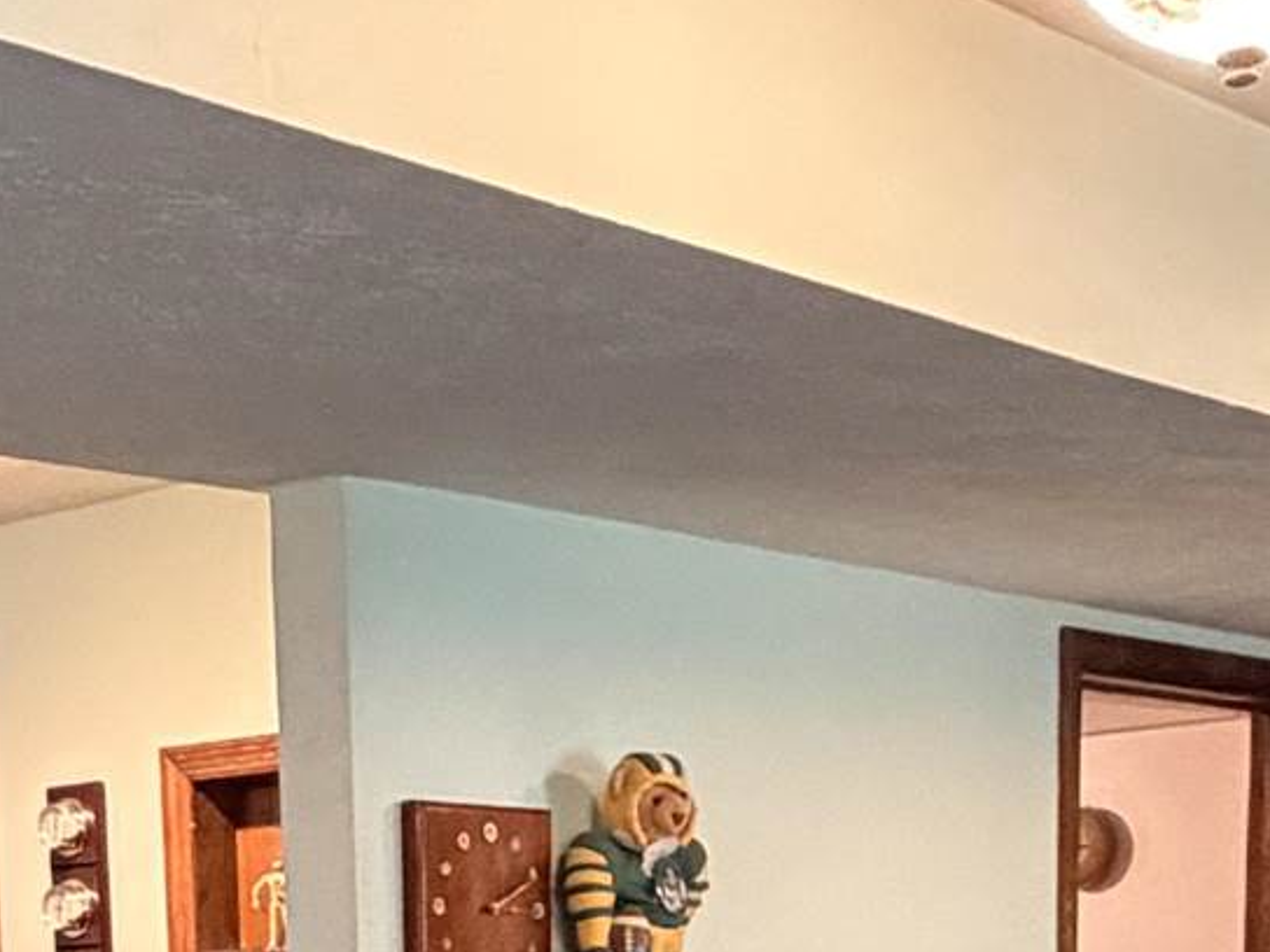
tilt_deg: -12.1
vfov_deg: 16.2
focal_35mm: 79
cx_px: 467
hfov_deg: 24.6
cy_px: 1629
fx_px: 2898
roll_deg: +0.9
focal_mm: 2.22
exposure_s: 1/60
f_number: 2.2
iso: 800
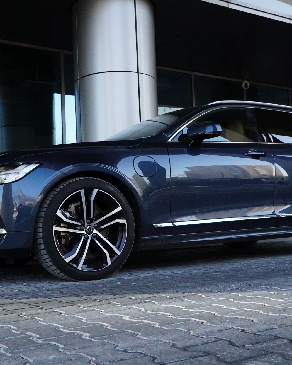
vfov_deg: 42.9
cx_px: 144
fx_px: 464
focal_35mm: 43
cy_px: 181
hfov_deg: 34.9
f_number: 6.3
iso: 6400
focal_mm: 20
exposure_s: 1/2000
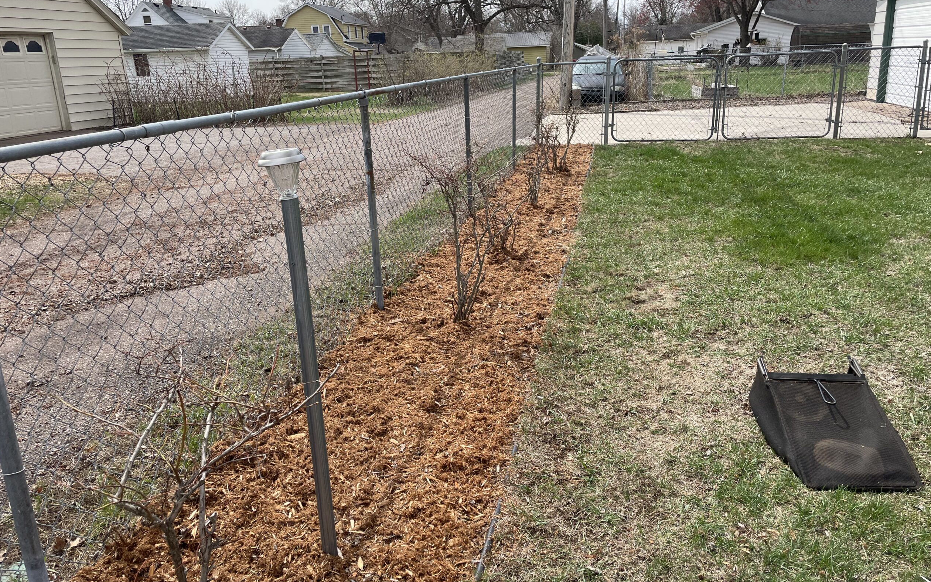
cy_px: 285
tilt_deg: -17.0
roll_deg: +3.3
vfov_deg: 44.5
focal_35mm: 28
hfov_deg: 66.5
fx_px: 710
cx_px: 464
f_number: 1.6
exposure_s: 1/2353
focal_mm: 4.2
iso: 32
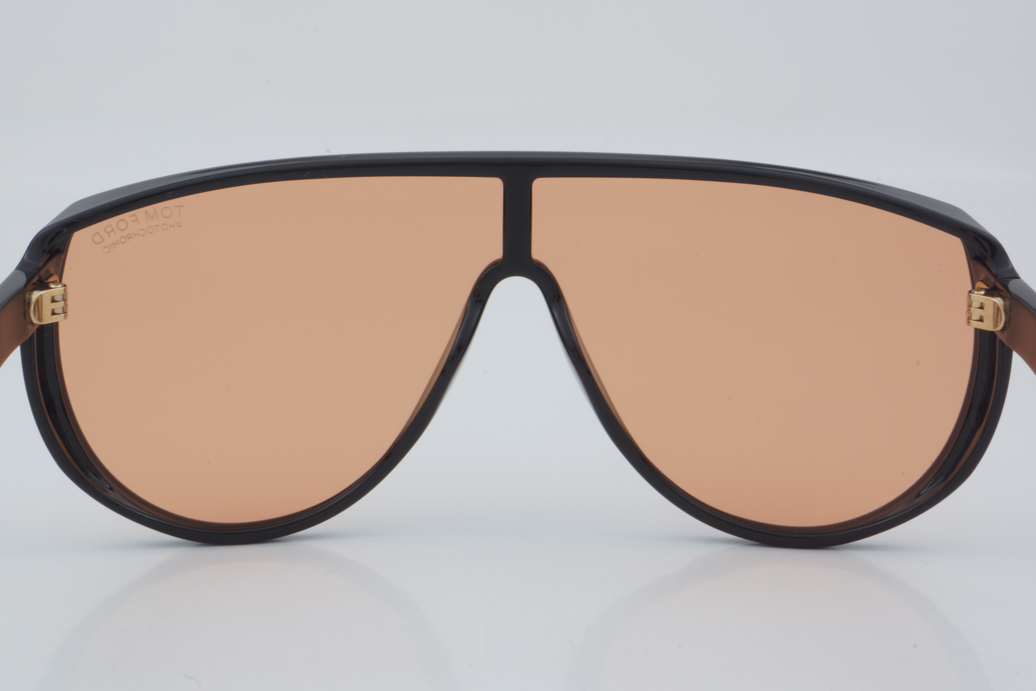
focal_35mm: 75
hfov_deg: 27.0
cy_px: 346
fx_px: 2158
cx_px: 518
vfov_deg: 18.2
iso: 100
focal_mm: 50
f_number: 29
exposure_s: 1/4
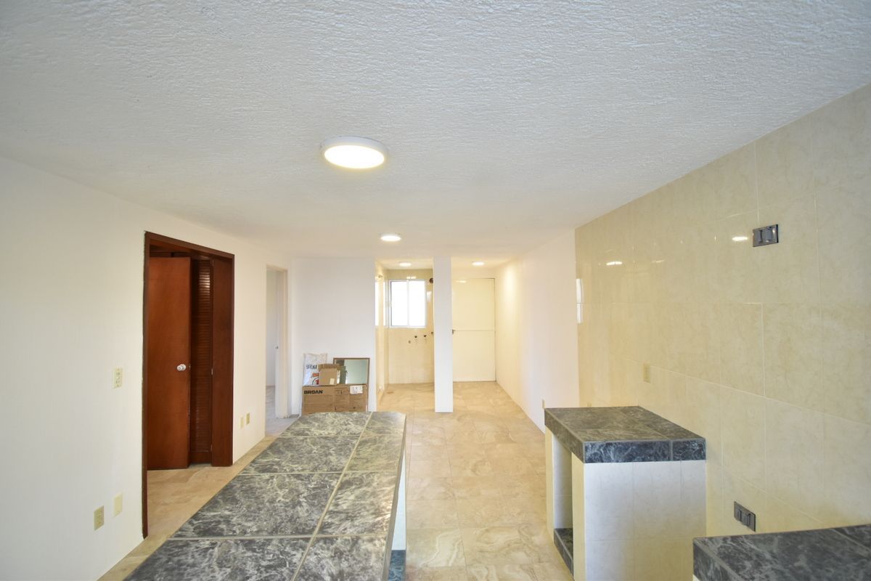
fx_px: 363
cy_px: 290
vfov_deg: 77.3
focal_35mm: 15
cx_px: 436
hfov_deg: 100.4
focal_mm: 10
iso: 800
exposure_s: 1/60
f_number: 4.5
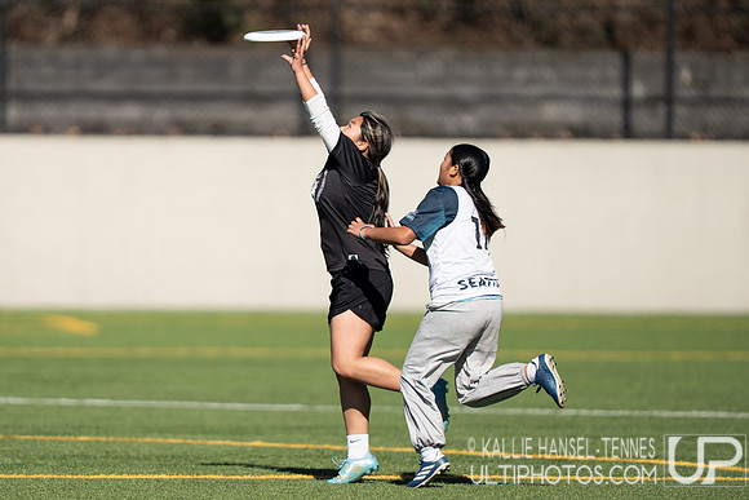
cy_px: 272
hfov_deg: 3.7
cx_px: 313
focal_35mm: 552
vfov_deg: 2.5
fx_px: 11497
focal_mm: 400
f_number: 2.8
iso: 100
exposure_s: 1/2000
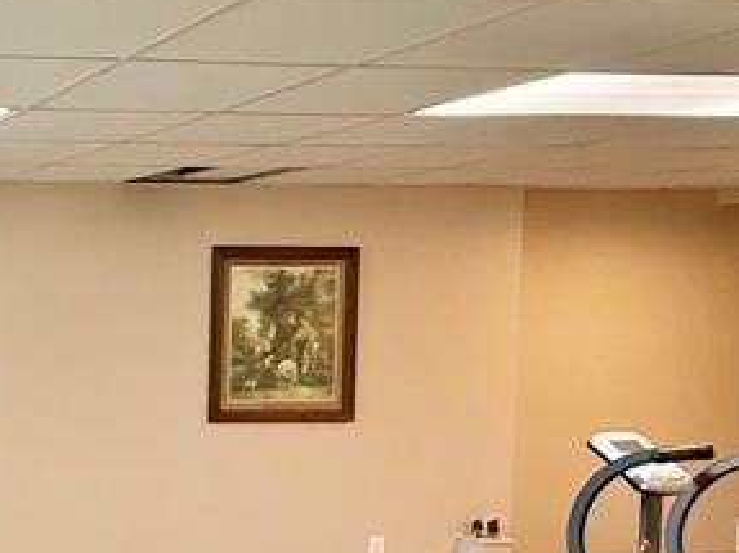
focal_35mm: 50
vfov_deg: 28.9
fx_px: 1067
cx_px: -276
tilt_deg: -3.0
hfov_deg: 29.1
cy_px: 376
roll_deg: +0.0
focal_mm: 2.22
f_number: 2.2
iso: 250
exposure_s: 1/60
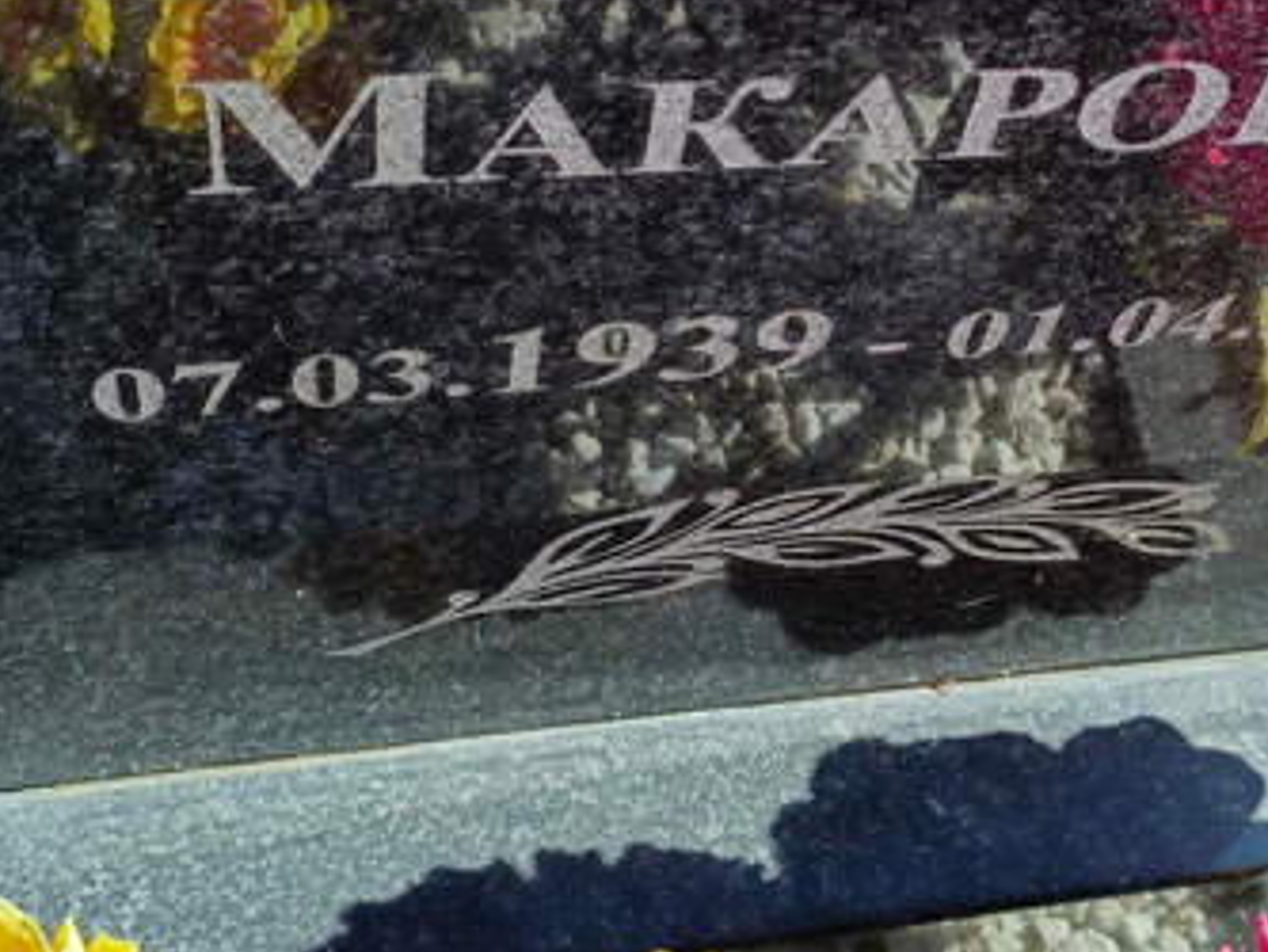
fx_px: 2199
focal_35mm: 60
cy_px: 209
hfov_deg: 31.7
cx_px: 906
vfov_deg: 24.1
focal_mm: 4.76
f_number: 1.69
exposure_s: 1/612
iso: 119
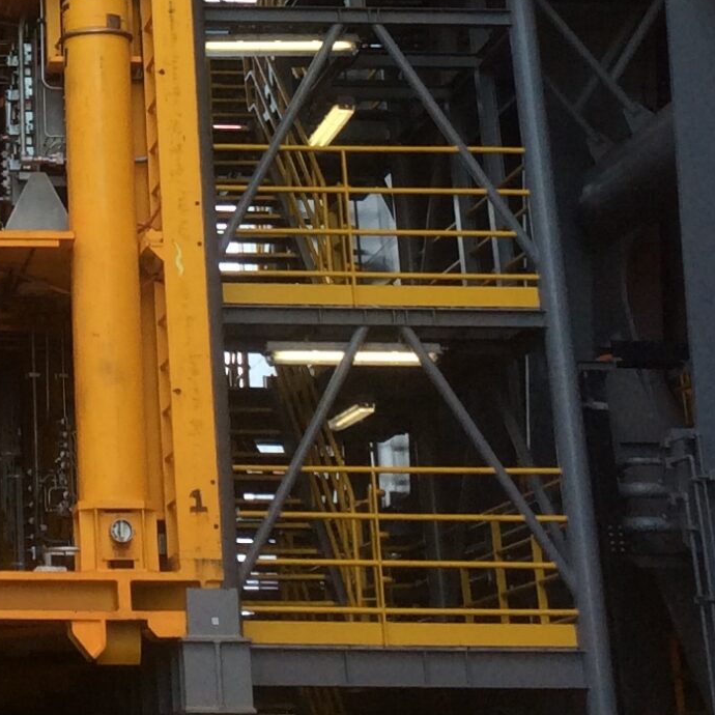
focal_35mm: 108
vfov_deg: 15.6
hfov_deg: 15.6
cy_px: -122
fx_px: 2524
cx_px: -101
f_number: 2.4
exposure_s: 1/220
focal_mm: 3.3
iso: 32
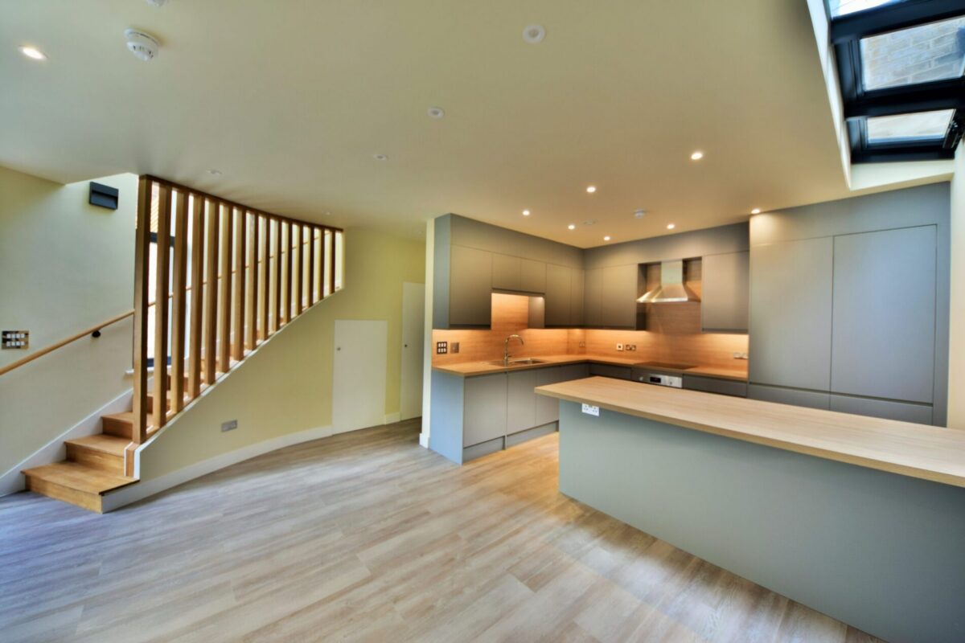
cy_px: 322
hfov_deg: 112.6
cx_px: 482
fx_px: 322
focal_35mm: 12
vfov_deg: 90.0
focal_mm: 8
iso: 400
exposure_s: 1/50
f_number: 5
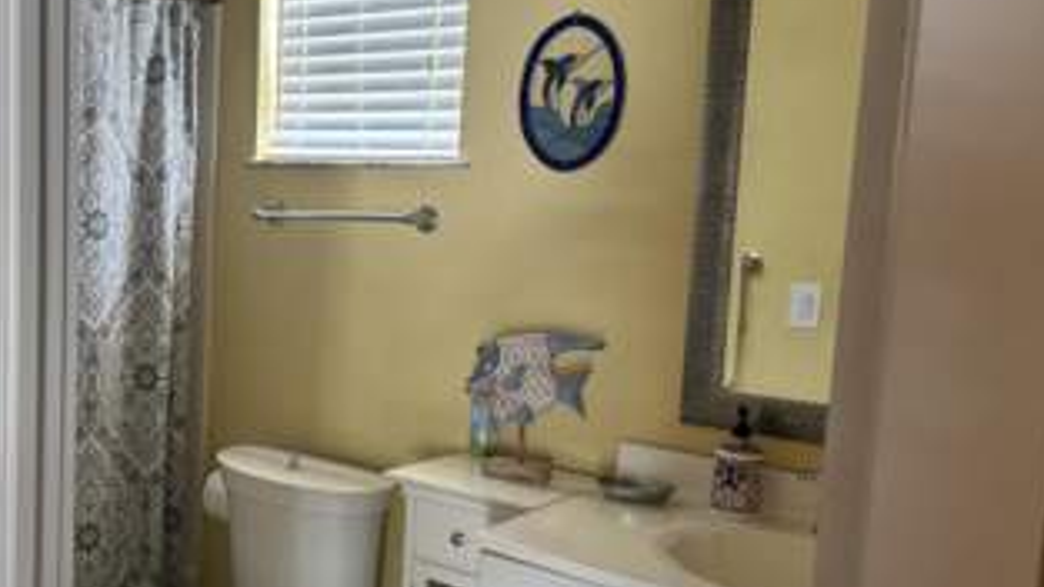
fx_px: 1107
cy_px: 332
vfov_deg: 29.7
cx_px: 310
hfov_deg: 49.2
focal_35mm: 40
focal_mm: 6.76
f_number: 1.78
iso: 640
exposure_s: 1/40
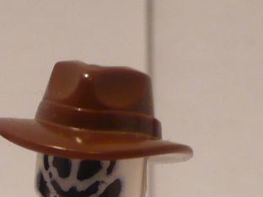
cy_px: 258
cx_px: 5
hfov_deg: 7.8
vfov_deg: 5.8
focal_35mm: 253
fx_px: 1922
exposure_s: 1/13
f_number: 4.2
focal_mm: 12.2
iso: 200
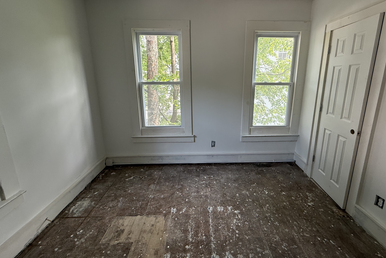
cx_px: 207
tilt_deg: -12.1
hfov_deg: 96.6
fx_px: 172
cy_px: 113
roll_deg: +0.0
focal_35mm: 16
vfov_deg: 73.4
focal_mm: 2.22
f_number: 2.2
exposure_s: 1/99
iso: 160
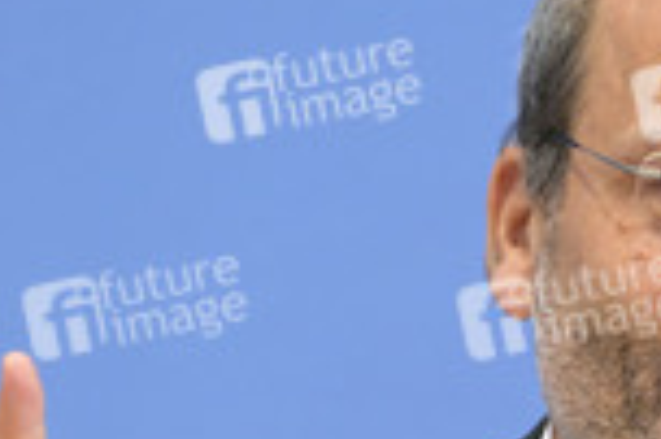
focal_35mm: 361
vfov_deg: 3.8
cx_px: 628
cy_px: 417
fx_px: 6621
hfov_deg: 5.7
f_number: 5.6
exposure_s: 1/500
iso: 5000
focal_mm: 122
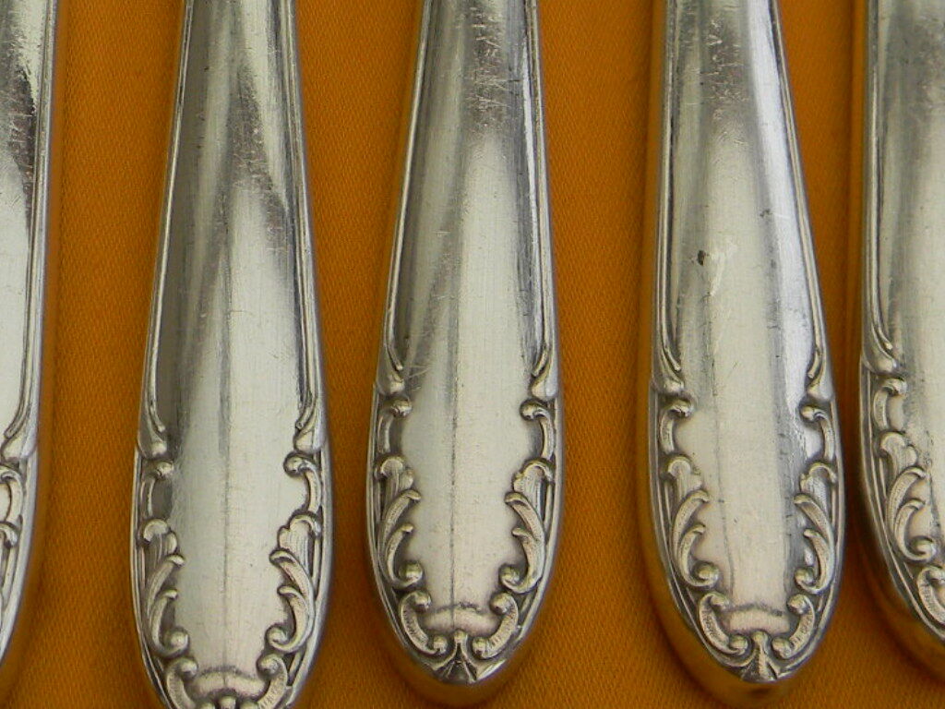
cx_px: 472
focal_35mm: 28
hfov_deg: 63.4
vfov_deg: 49.7
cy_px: 354
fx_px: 764
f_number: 3.5
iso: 80
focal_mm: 5
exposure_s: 1/248
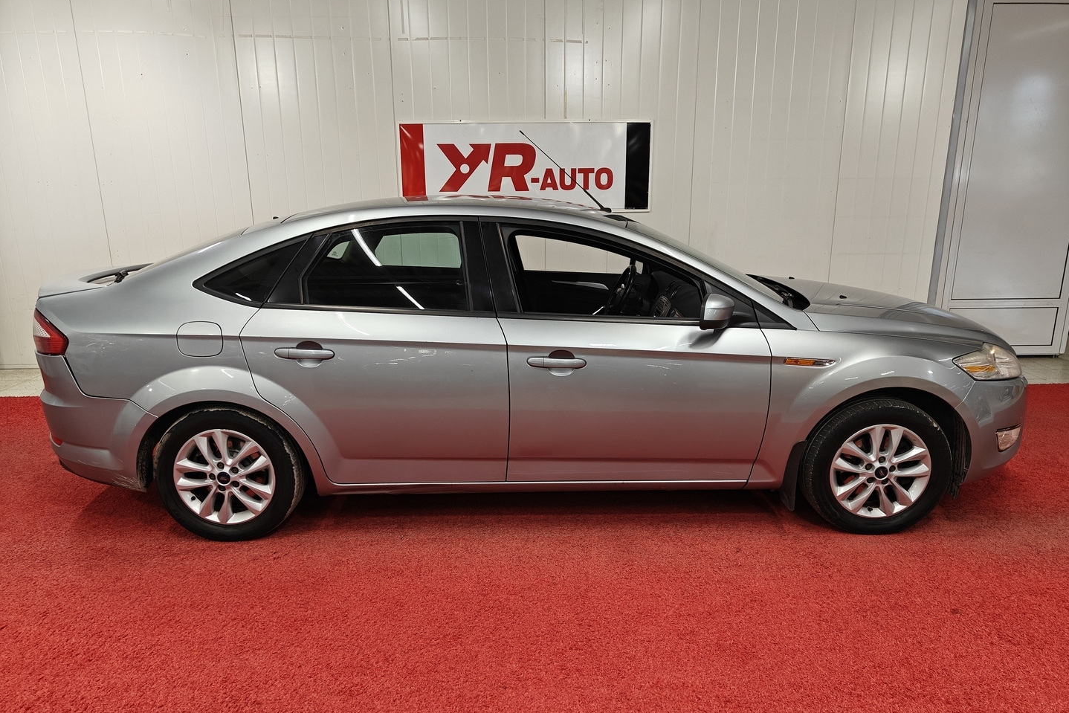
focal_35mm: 25
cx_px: 534
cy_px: 378
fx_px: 742
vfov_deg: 51.3
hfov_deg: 71.5
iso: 100
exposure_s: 1/100
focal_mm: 5.59
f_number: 1.8
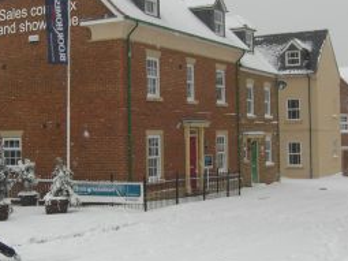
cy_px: 107
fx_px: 683
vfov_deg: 21.6
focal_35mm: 68
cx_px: 145
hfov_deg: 28.5
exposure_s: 1/320
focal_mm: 7.9
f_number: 4
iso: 80
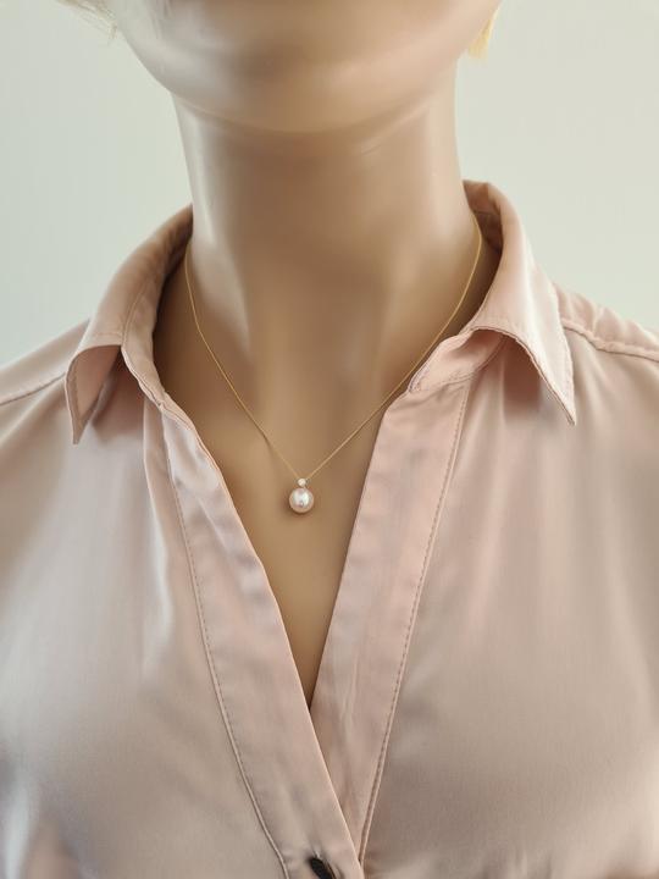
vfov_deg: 67.3
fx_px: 660
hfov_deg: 53.1
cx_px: 330
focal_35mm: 26
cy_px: 440
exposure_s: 1/50
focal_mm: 5.4
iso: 50
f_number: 1.8
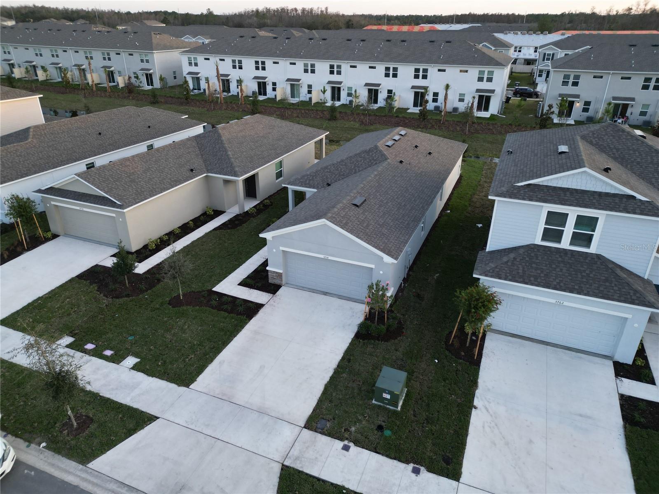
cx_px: 330
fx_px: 457
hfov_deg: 71.6
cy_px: 247
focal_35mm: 24
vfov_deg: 56.8
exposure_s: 1/160
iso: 110
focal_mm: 6.72
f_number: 1.7
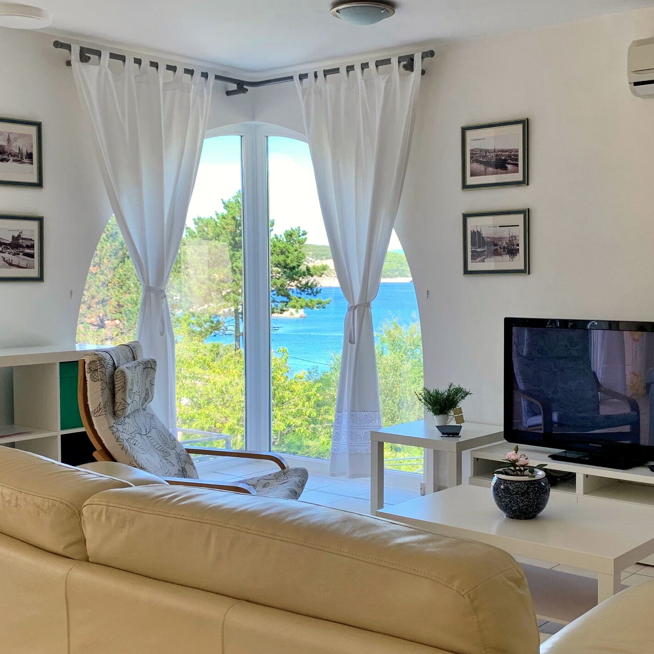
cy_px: 336
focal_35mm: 45
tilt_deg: -2.1
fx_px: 962
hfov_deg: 37.4
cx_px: 396
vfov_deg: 37.5
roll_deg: -0.2
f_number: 1.8
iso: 25
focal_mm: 4.25
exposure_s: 1/125
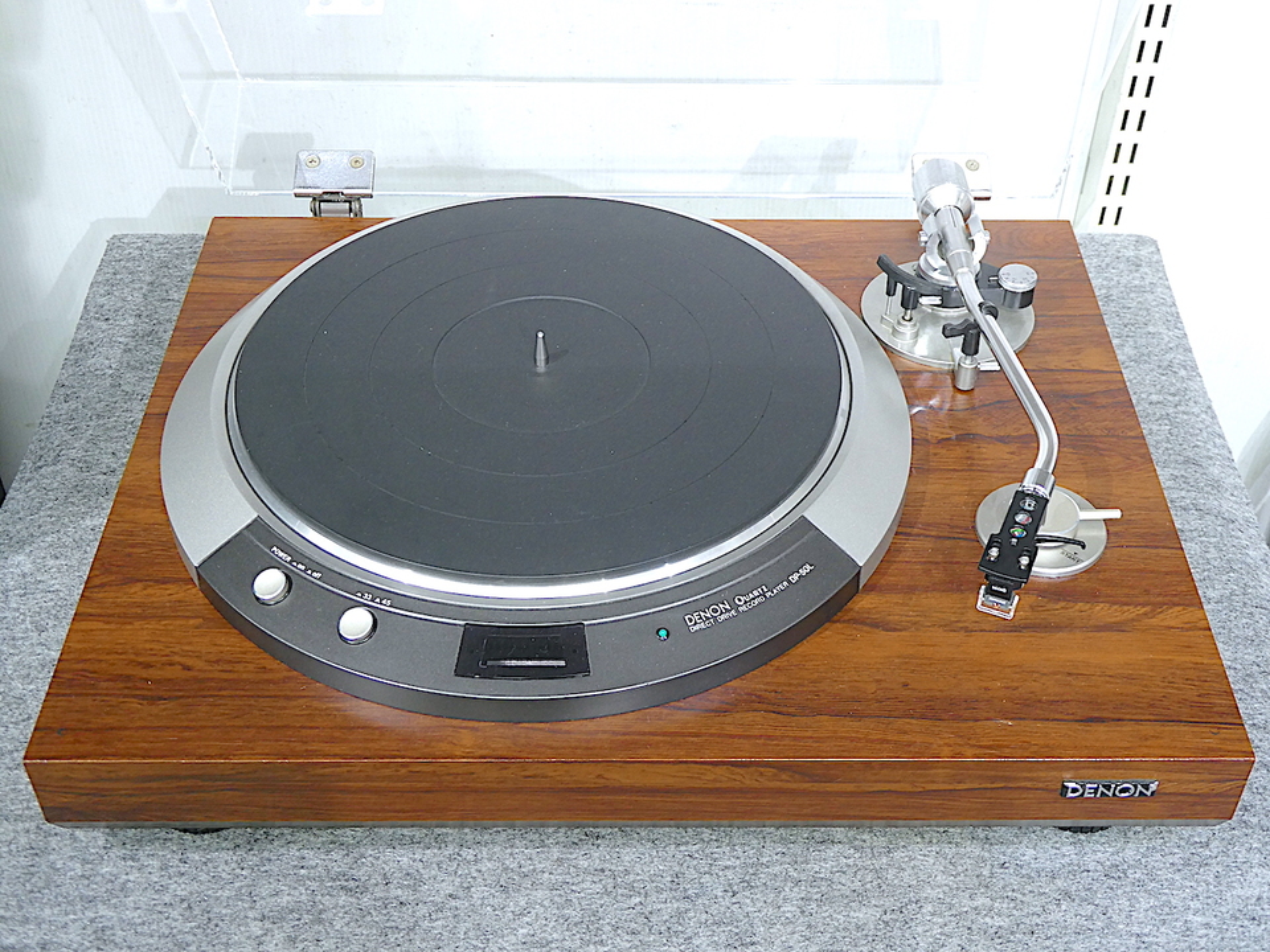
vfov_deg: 32.9
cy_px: 476
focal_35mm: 44
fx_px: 1614
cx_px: 635
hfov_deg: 42.9
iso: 200
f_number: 3.9
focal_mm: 7.8
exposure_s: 1/5
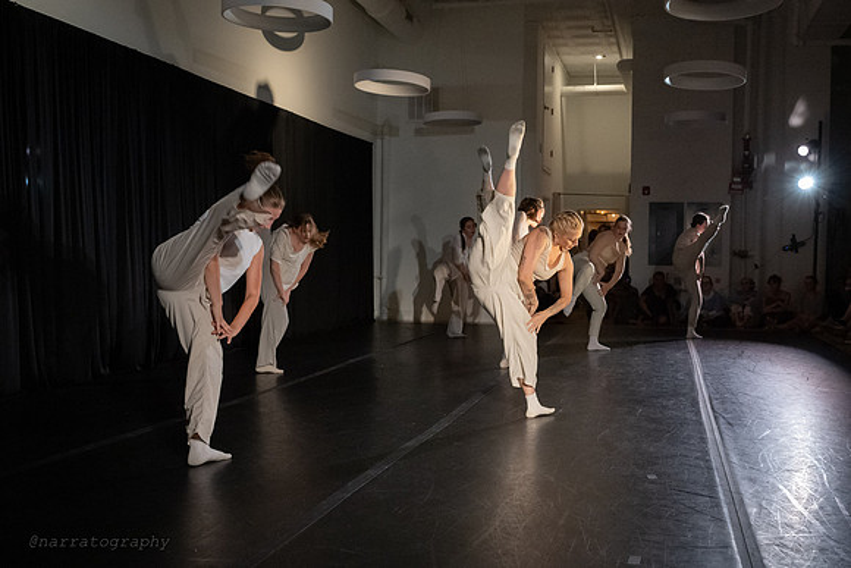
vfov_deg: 37.9
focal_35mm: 35
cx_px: 529
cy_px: 285
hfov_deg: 53.9
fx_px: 826
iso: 6400
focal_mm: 28
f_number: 4.5
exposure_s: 1/400
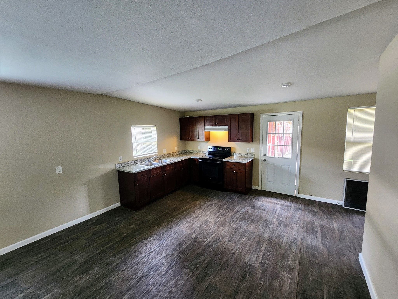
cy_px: 150
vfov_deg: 89.9
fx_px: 149
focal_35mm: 13
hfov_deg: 106.2
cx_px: 199
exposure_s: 1/30
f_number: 2.2
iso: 320
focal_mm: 2.2
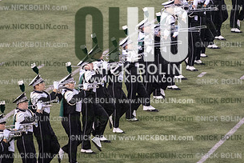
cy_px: 45
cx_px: 131
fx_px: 2578
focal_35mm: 380
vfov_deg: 3.6
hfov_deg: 5.4
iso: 5000
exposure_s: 1/1250
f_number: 3.2
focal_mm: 200
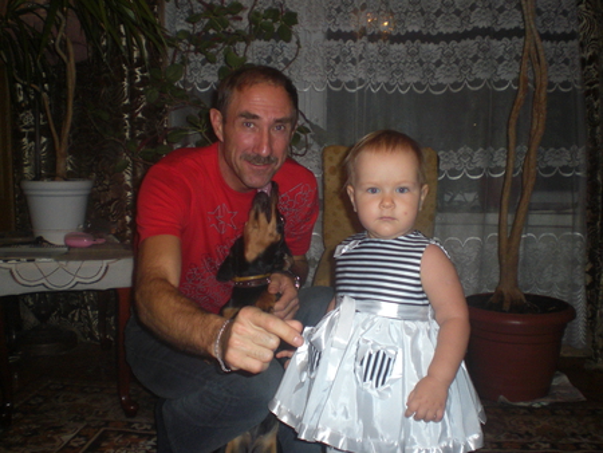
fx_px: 662
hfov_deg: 49.0
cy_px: 226
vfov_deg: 37.8
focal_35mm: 38
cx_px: 302
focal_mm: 6.3
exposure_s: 1/60
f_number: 3.1
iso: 200
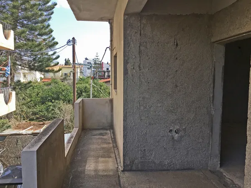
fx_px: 225
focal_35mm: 31
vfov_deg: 45.4
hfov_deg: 58.4
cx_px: 126
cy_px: 94
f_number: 2.4
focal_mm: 3.3
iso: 25
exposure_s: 1/409
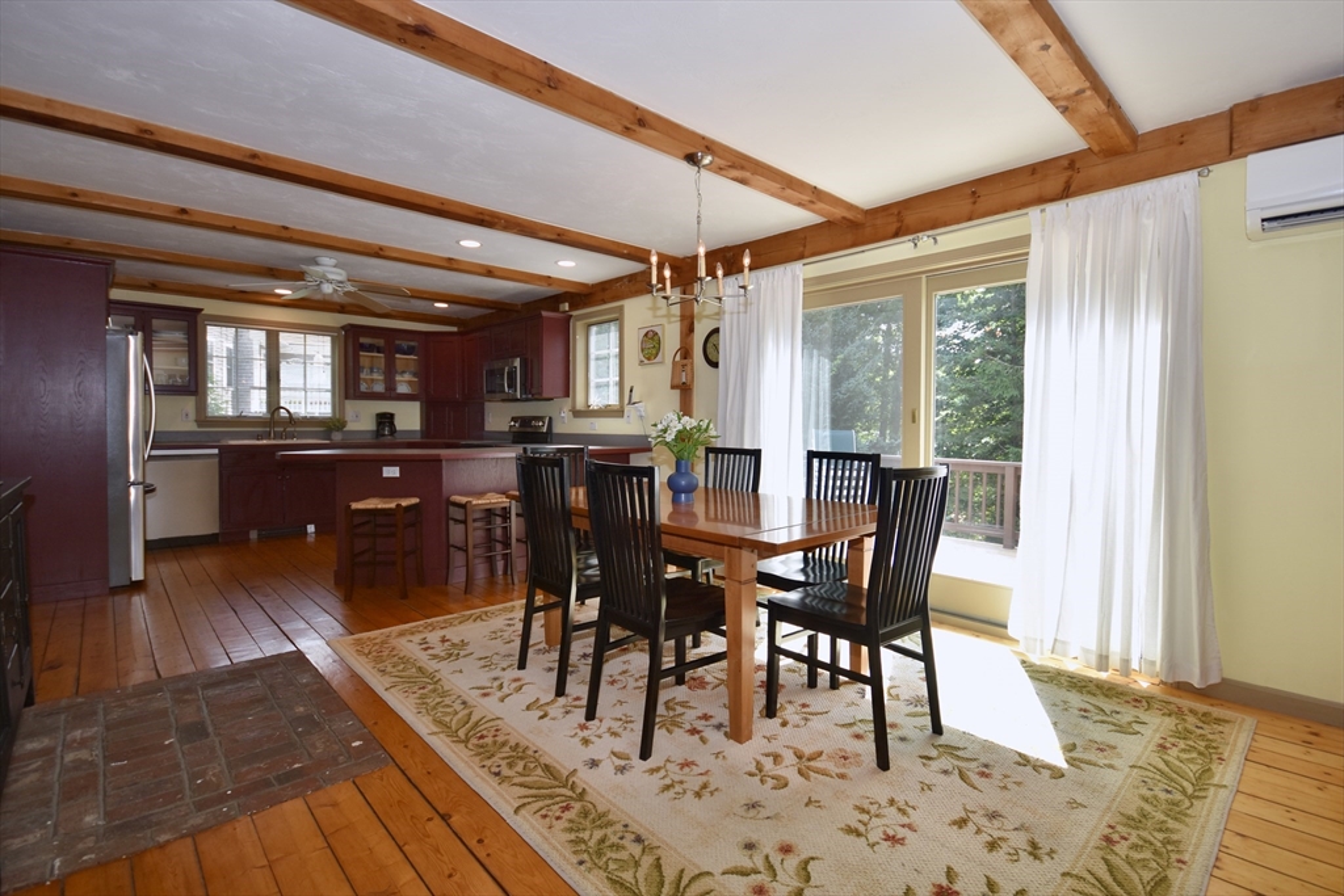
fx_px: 560
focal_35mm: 15
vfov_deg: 77.3
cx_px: 672
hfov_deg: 100.4
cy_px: 448
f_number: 5
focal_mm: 10
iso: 200
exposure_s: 1/100
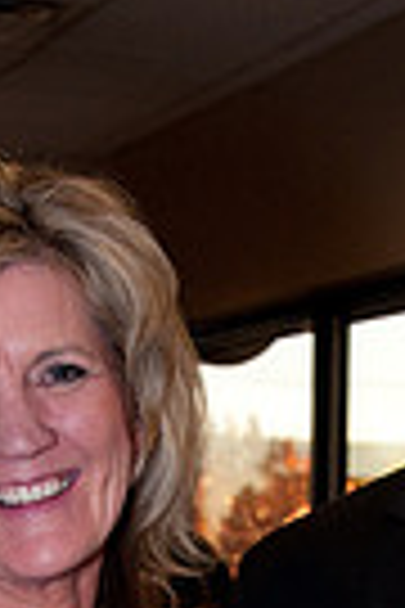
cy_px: 788
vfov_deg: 13.7
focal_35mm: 145
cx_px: 304
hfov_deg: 9.5
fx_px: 2441
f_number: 6.3
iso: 640
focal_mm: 29
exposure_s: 1/60
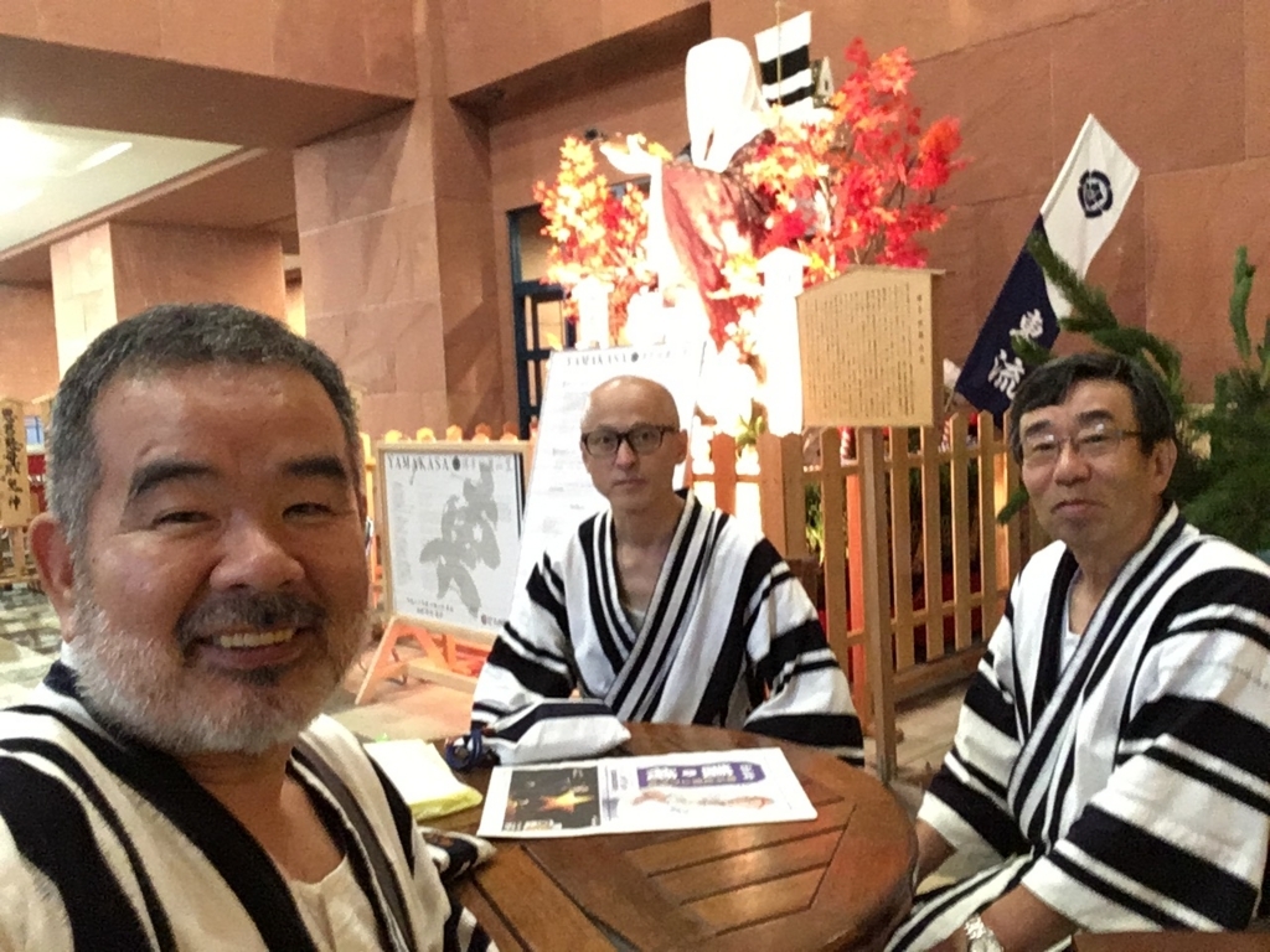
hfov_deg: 58.4
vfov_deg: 45.4
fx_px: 1137
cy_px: 476
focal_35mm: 31
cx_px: 635
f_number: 2.4
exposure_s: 1/15
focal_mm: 2.15
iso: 500
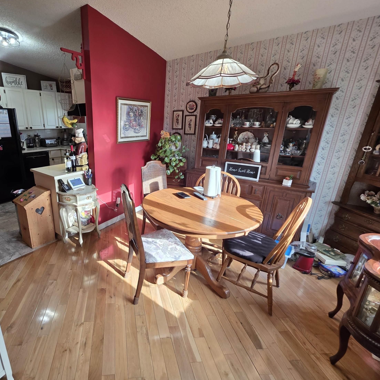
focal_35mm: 16
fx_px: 199
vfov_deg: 87.4
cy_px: 191
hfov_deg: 84.4
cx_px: 127
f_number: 1.9
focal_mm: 2.2
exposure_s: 1/120
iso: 160
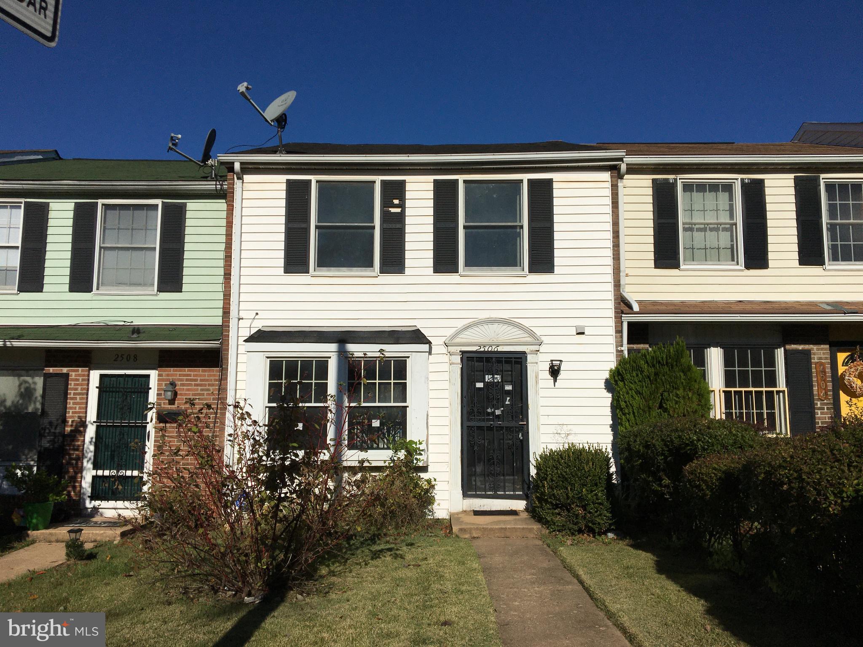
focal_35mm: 29
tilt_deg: +7.3
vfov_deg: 48.2
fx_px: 723
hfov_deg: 61.7
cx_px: 432
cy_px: 324
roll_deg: -0.4
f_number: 2.2
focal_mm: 4.15
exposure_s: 1/9615
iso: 25
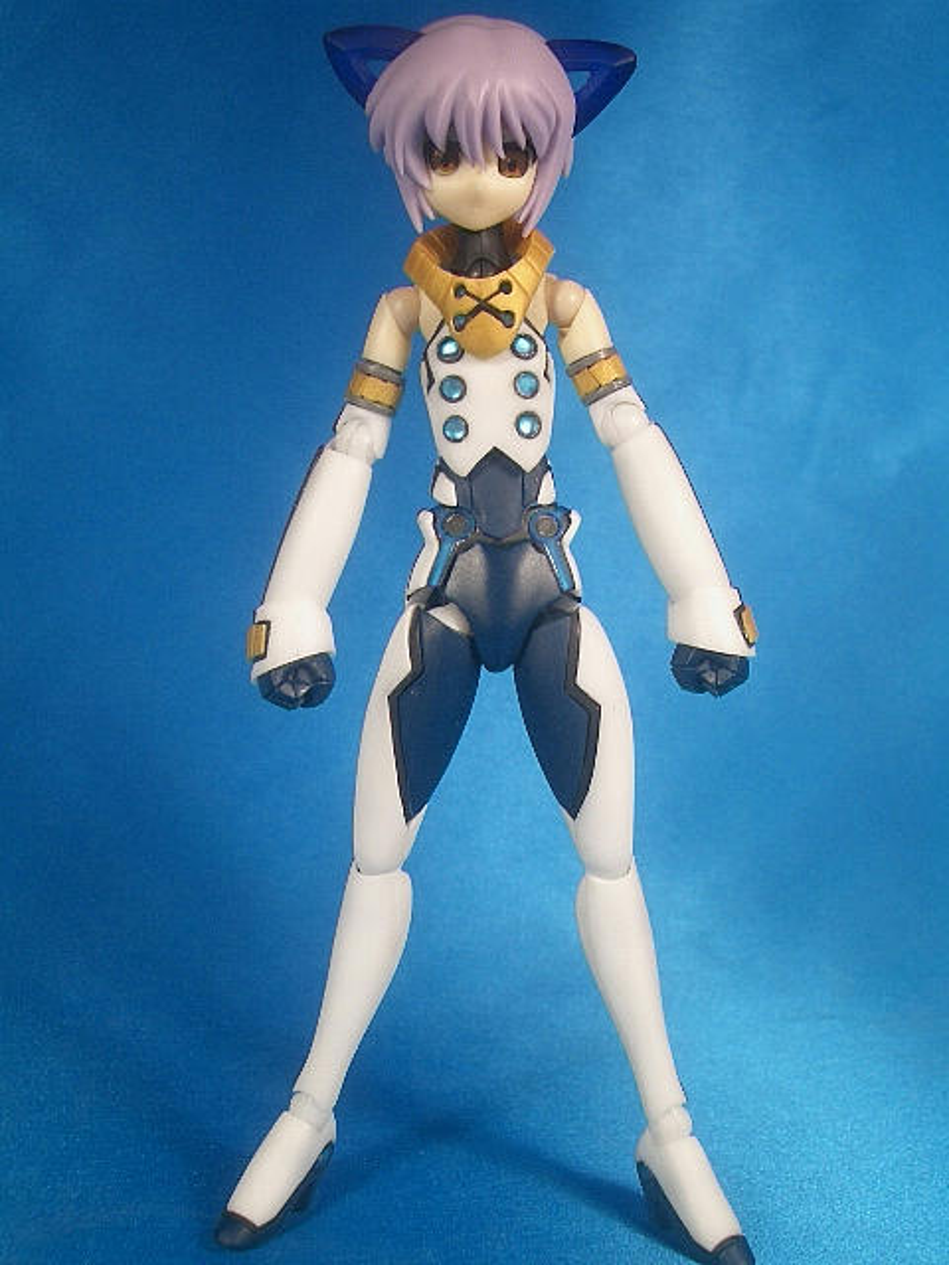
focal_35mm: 41
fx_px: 1499
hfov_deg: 35.1
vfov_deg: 45.8
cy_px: 632
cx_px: 474
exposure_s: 1/60
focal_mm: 6.8
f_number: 2.8
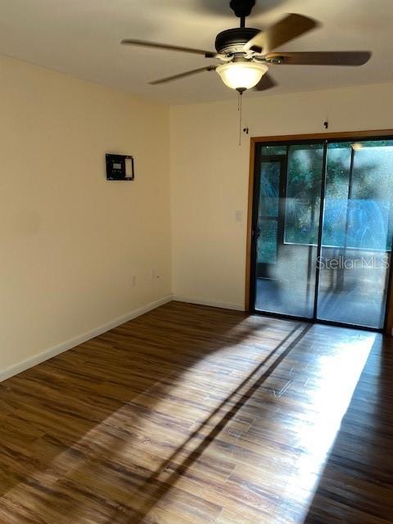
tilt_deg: -10.1
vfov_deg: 67.3
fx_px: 394
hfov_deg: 53.1
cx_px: 196
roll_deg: +0.6
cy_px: 262
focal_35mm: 26
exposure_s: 1/120
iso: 80
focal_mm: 4.25
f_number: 1.8
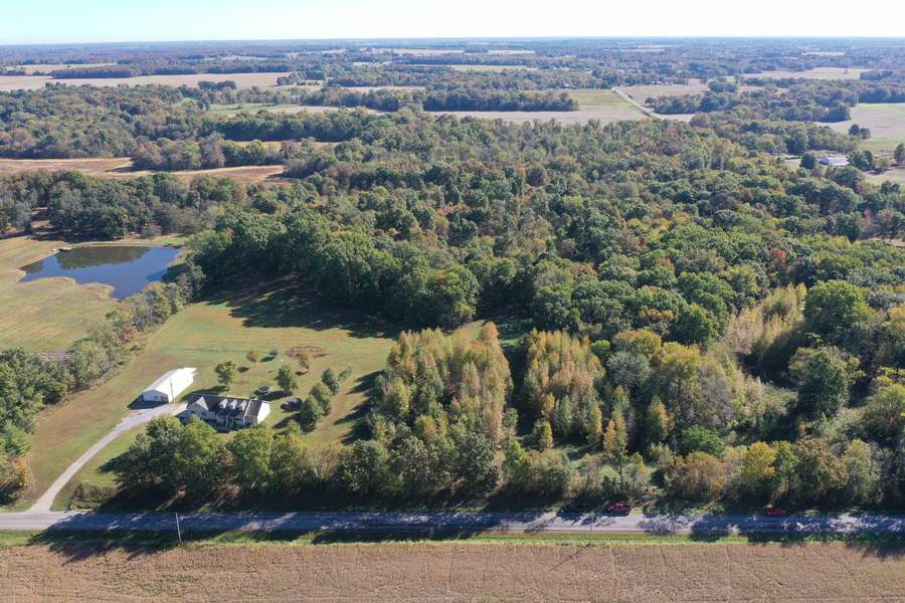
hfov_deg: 65.5
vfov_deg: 46.4
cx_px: 452
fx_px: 704
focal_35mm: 28
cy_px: 302
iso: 100
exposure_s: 1/240
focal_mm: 10.26
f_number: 5
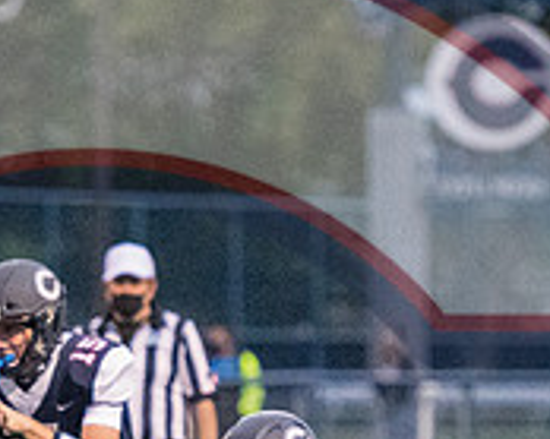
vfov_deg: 2.1
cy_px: 491
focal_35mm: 753
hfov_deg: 2.6
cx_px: 76
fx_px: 12250
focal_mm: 160
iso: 20000
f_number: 2.8
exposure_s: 1/2500
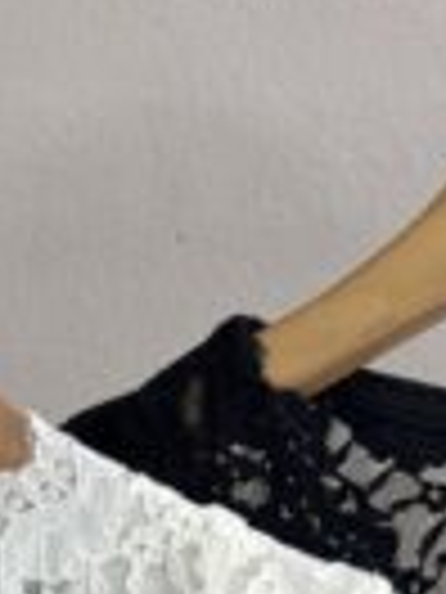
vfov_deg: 11.1
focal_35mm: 146
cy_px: 1485
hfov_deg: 10.1
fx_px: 2508
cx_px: 86
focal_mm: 6.76
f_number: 1.78
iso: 64
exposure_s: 1/141
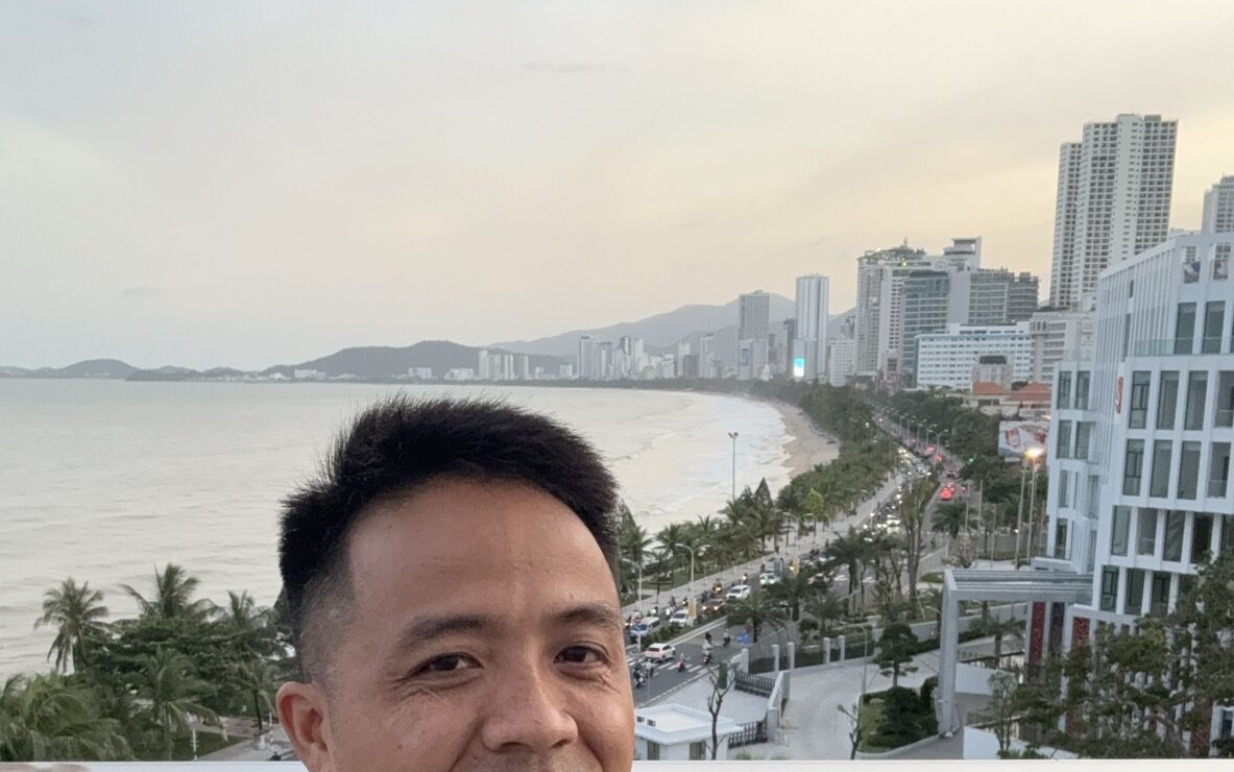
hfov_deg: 46.2
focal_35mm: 43
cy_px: 738
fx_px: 1446
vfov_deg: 28.4
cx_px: 610
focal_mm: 2.69
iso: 80
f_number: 1.9
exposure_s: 1/75
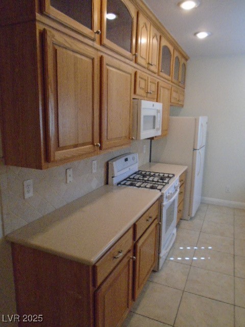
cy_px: 164
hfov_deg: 53.1
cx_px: 122
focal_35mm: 26
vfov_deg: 67.3
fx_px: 245
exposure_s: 1/160
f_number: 3.2
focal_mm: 4.6
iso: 800
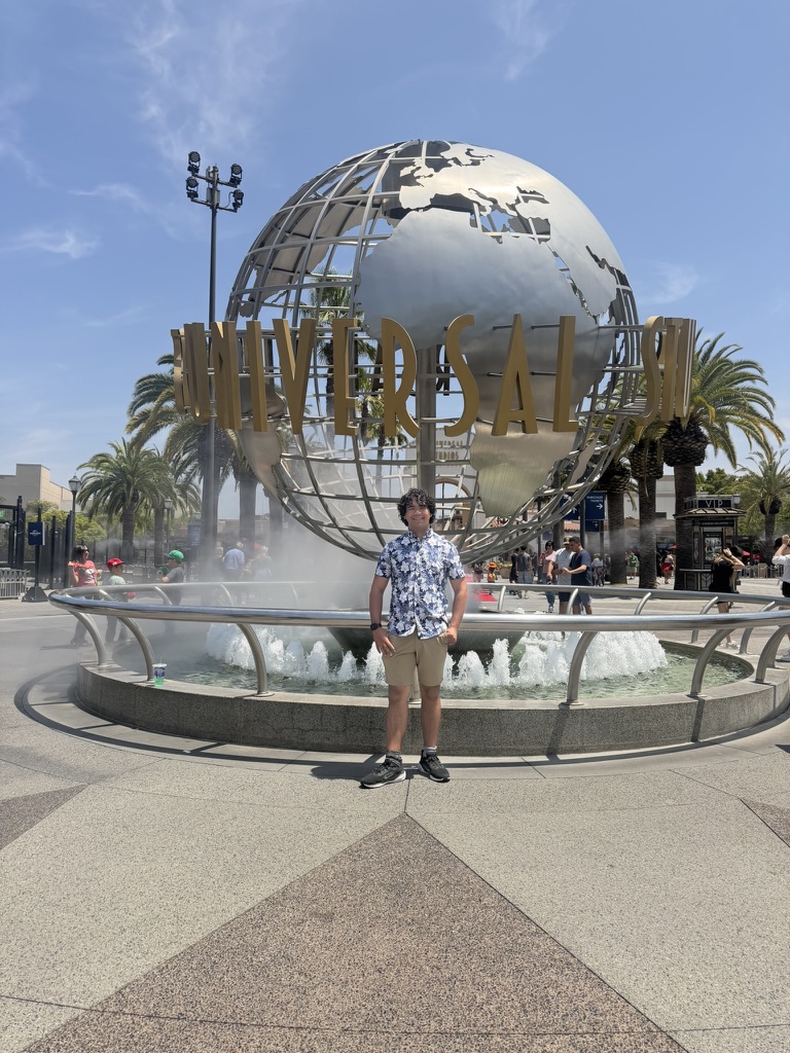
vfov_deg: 71.6
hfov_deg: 56.8
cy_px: 526
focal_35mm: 24
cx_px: 395
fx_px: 730
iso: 100
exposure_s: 1/6173
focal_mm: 6.76
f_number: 1.78
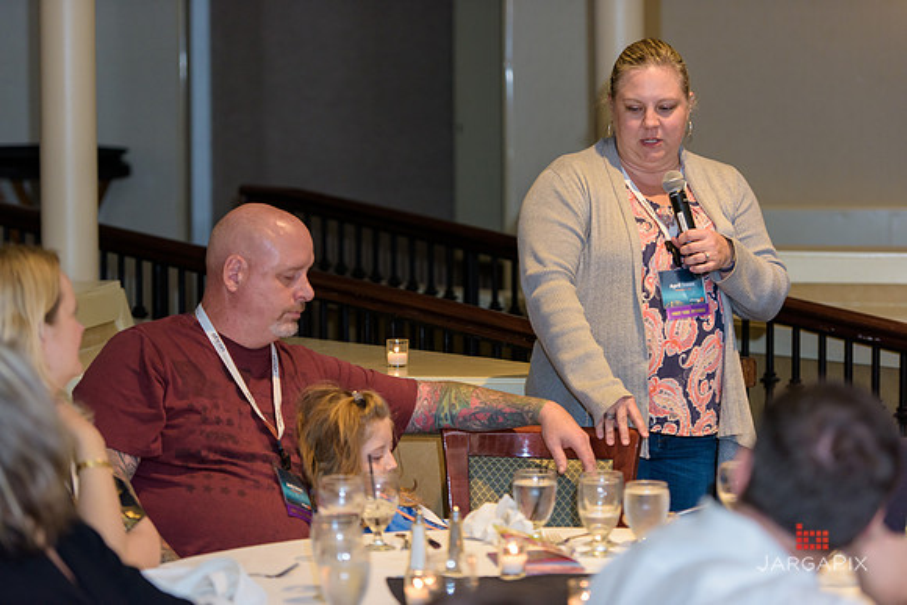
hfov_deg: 17.6
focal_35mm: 116
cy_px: 302
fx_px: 2923
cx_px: 454
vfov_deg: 11.8
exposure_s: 1/125
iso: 1250
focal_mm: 116
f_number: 3.2
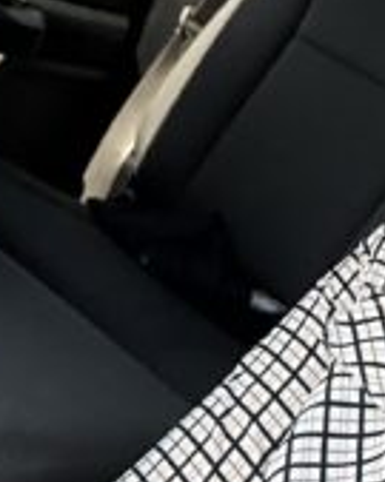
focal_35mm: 102
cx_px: 140
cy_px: -20
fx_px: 1454
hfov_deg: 15.1
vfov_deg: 18.3
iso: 25
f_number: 1.9
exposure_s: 1/226
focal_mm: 2.69
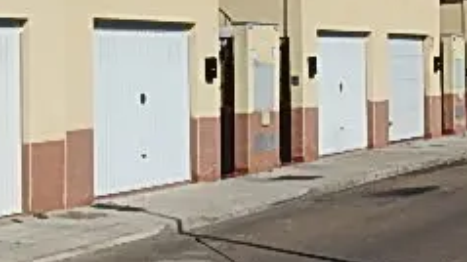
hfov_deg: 20.4
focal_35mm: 105
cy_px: 6
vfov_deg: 11.4
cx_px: 244
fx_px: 1299
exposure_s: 1/640
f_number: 7.9
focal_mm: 6.5
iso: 125
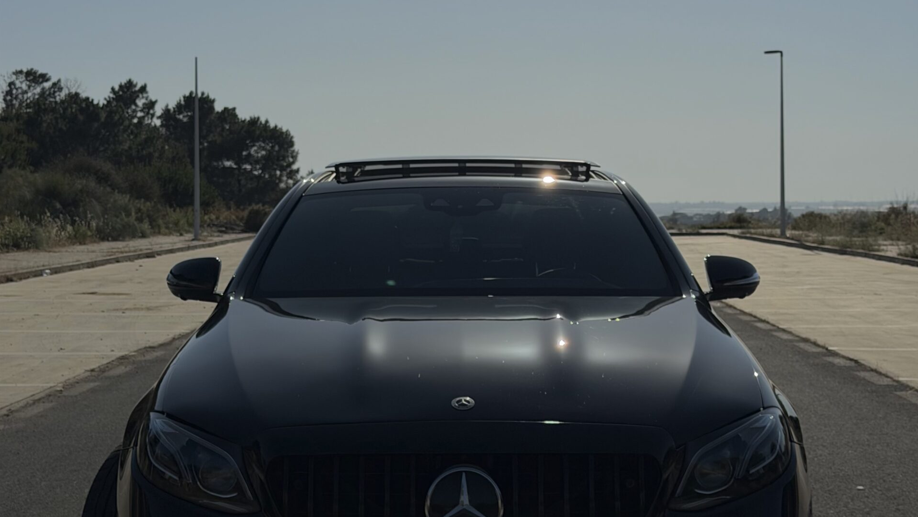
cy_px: 227
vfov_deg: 17.2
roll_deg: +0.9
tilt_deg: -0.4
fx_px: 1704
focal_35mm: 70
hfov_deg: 30.1
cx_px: 460
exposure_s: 1/43478
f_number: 1.78
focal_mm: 6.76
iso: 64
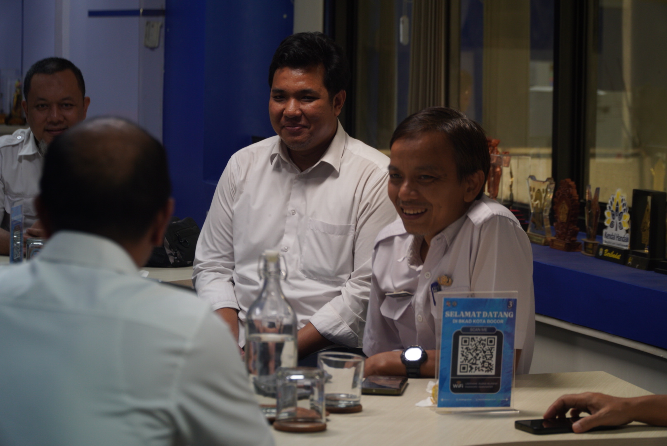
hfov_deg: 20.0
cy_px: 223
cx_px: 334
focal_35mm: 102
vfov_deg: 13.4
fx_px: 1891
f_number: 4
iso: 320
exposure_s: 1/15
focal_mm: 68
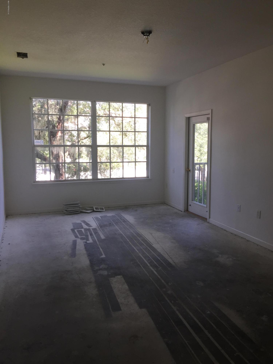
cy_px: 182
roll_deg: -1.3
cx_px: 136
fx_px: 305
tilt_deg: -3.6
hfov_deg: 48.2
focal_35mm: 29
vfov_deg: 61.7
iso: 32
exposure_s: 1/60
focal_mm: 4.15
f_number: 2.2
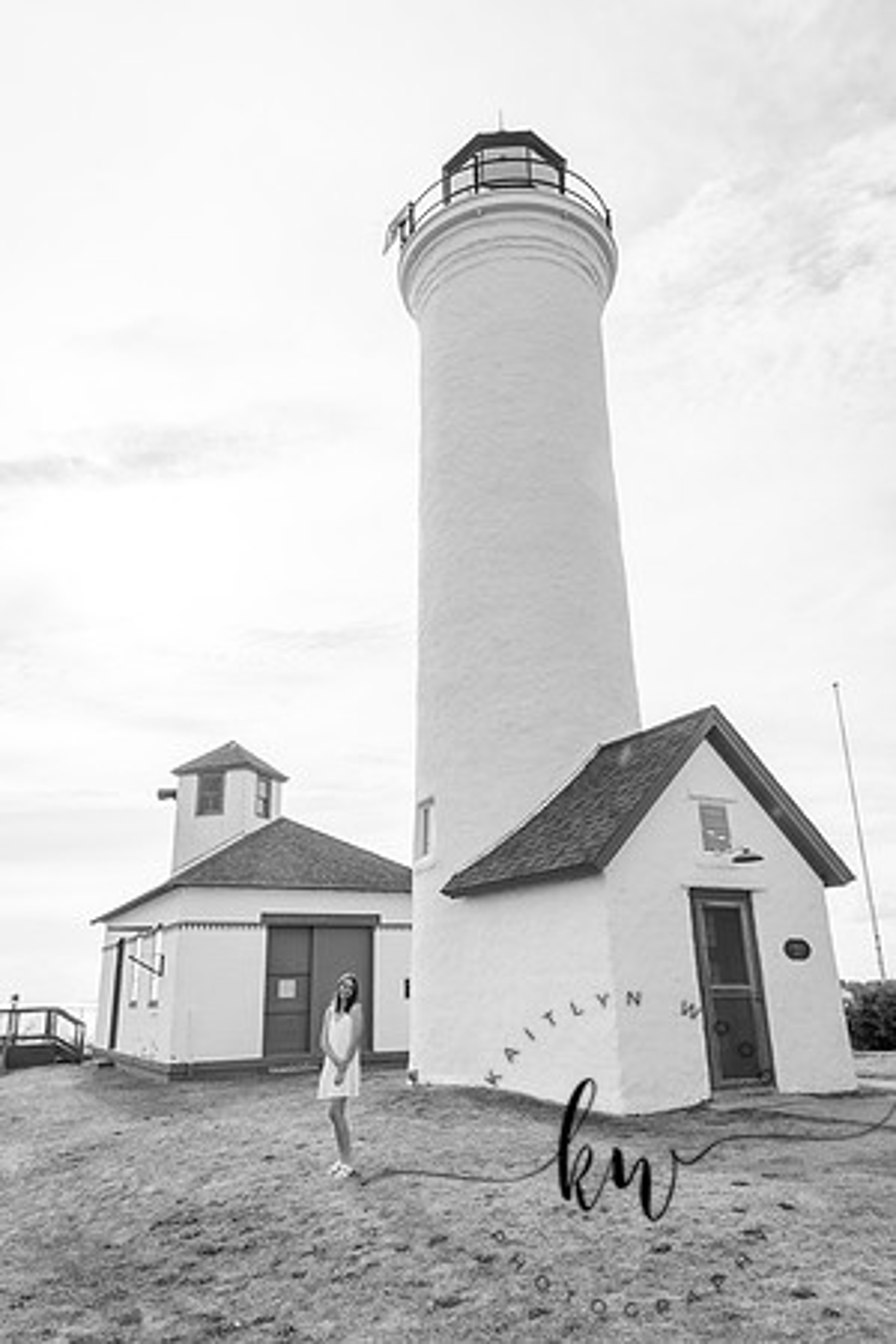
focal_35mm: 24
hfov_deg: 53.1
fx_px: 896
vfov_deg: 73.7
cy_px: 672
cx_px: 448
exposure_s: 1/250
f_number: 14
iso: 400
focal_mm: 24
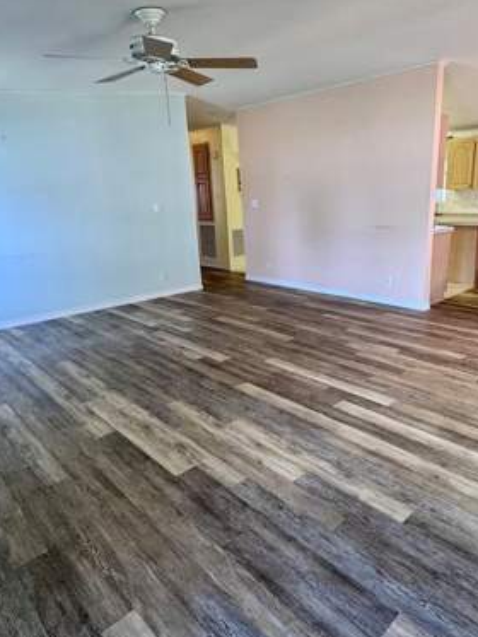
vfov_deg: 71.6
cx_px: 294
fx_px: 442
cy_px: 321
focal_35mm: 24
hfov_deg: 56.3
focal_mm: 2.22
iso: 200
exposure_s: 1/60
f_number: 2.2
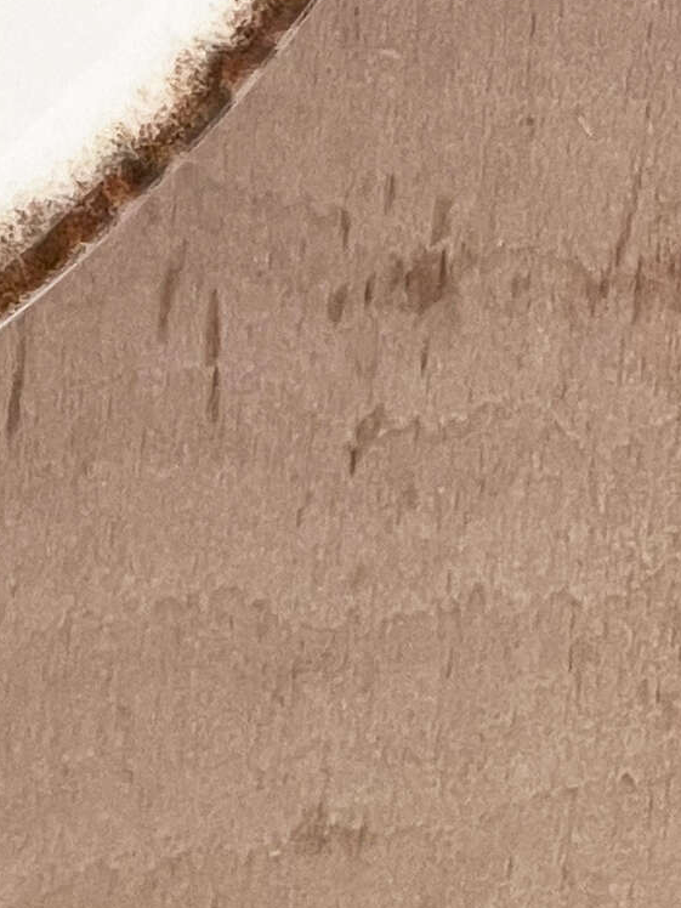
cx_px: -913
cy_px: -883
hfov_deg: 9.6
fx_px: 3646
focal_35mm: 139
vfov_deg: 12.5
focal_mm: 5.1
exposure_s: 1/50
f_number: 1.6
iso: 320
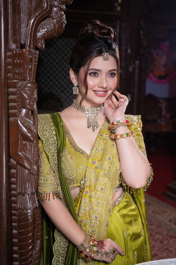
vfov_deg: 39.6
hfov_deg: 27.0
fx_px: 367
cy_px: 132
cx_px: 88
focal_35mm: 50
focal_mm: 50
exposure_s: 1/400
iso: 800
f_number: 4
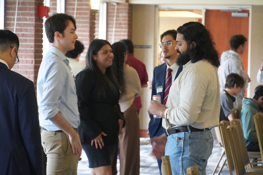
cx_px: 132
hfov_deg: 14.7
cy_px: 88
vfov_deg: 9.8
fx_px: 1019
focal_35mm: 140
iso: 6400
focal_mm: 93
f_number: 5.6
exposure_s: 1/60
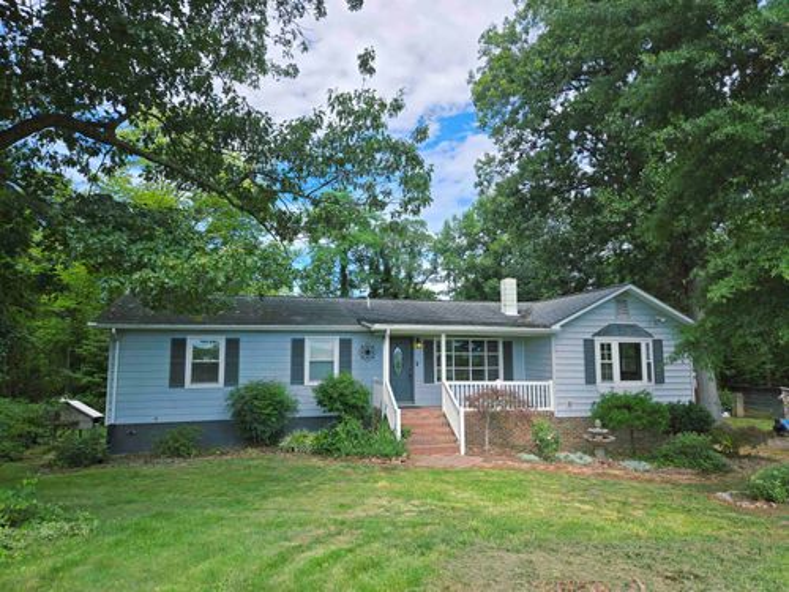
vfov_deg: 58.9
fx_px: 524
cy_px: 296
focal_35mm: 23
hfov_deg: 73.9
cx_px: 394
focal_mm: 5.4
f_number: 1.8
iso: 25
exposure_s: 1/1000
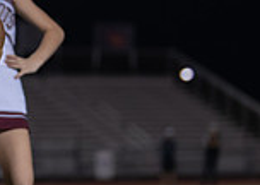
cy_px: 62
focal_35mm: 276
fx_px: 2034
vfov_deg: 5.2
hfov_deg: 7.2
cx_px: -60
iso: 500
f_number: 1.2
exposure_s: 1/1250
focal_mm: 50
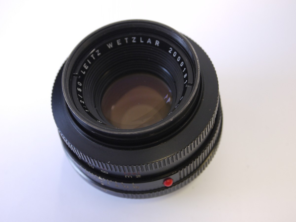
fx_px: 581
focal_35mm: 68
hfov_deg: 28.6
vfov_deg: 21.6
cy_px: 111
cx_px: 148
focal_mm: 34
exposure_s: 1/25
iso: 400
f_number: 5.1
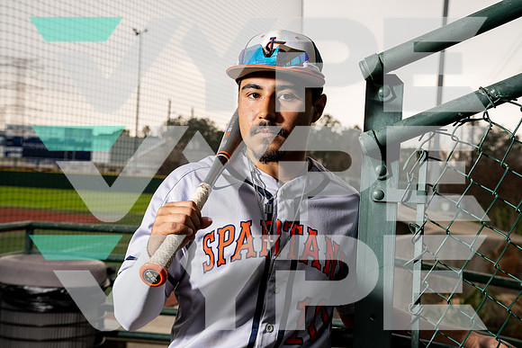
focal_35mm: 49
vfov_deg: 27.5
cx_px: 261
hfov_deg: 40.3
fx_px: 711
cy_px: 174
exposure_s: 1/250
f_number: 6.3
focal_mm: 49
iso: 400
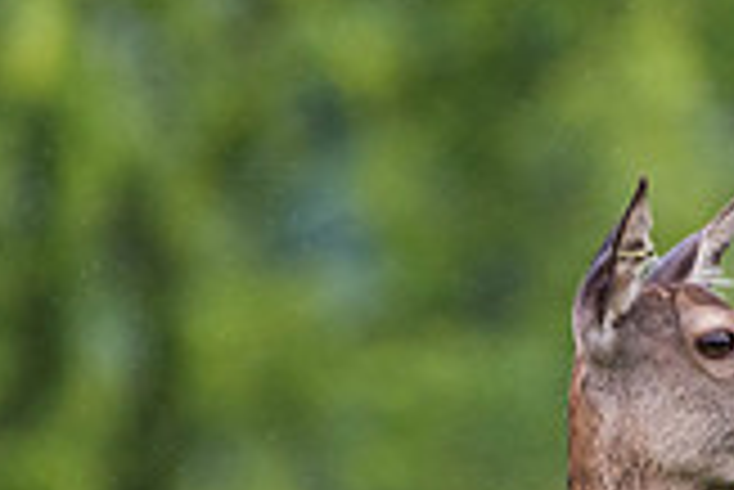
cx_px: 702
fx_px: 34875
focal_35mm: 1709
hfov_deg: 1.2
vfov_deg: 0.8
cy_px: 627
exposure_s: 1/1000
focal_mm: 480
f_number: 5.6
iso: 2200
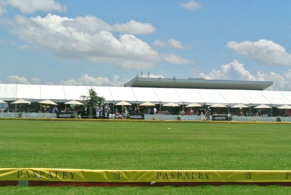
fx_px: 655
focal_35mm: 81
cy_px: 98
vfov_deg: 16.9
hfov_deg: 25.0
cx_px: 146
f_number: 14
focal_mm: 30
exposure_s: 1/4000
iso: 3200
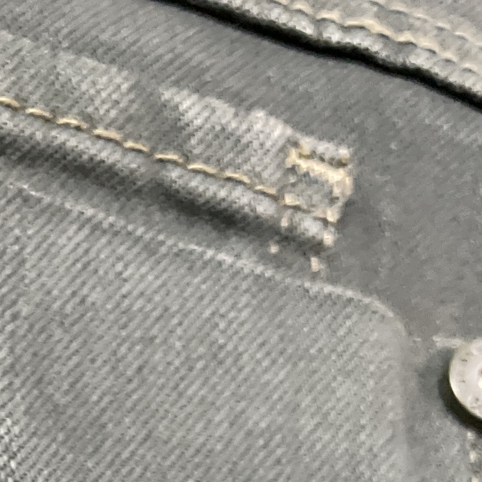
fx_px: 1229
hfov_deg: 20.4
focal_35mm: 78
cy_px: 783
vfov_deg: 18.7
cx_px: -130
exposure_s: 1/25
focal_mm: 4.2
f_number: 1.6
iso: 500
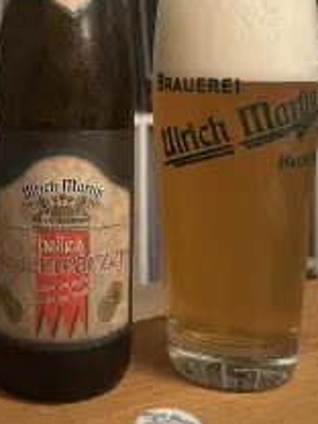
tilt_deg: +1.1
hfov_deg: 29.0
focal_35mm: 50
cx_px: 116
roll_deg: +0.0
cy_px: 61
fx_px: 612
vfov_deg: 36.3
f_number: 1.5
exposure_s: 1/36
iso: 640
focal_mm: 5.7
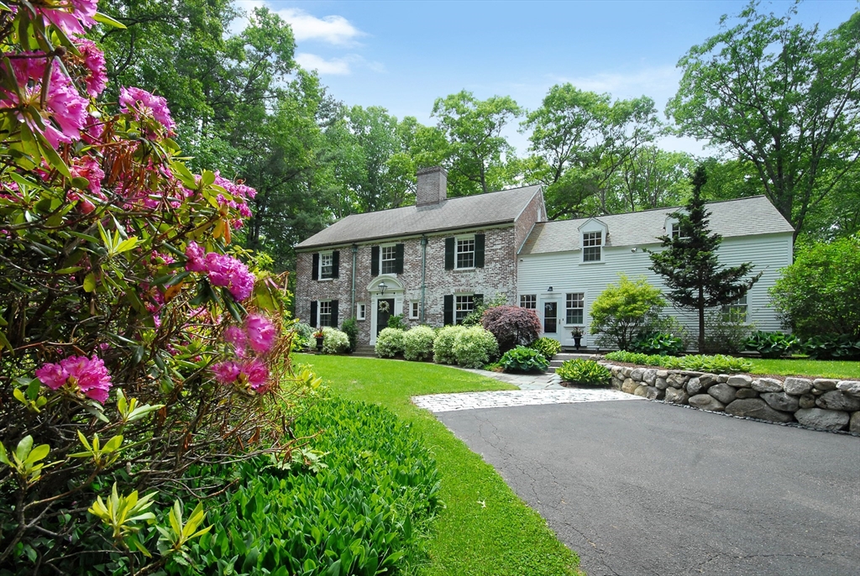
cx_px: 430
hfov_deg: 100.3
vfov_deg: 77.5
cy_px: 288
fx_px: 359
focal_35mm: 15
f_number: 10
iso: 400
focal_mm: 10
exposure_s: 1/125
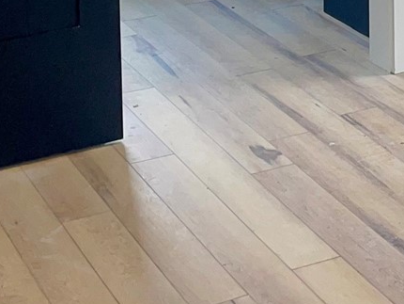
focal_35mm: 116
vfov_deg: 11.7
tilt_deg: -3.9
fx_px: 1355
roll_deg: -0.4
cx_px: 350
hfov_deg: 16.8
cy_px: -256
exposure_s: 1/120
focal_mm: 4.2
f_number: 1.6
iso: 50
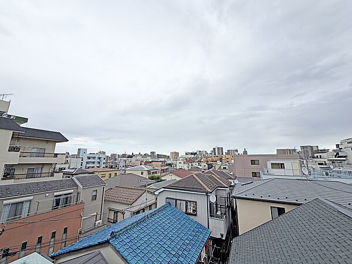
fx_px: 142
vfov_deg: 85.7
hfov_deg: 102.1
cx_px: 176
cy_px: 132
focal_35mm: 14
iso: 20
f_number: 2.2
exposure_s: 1/853
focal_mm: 2.22
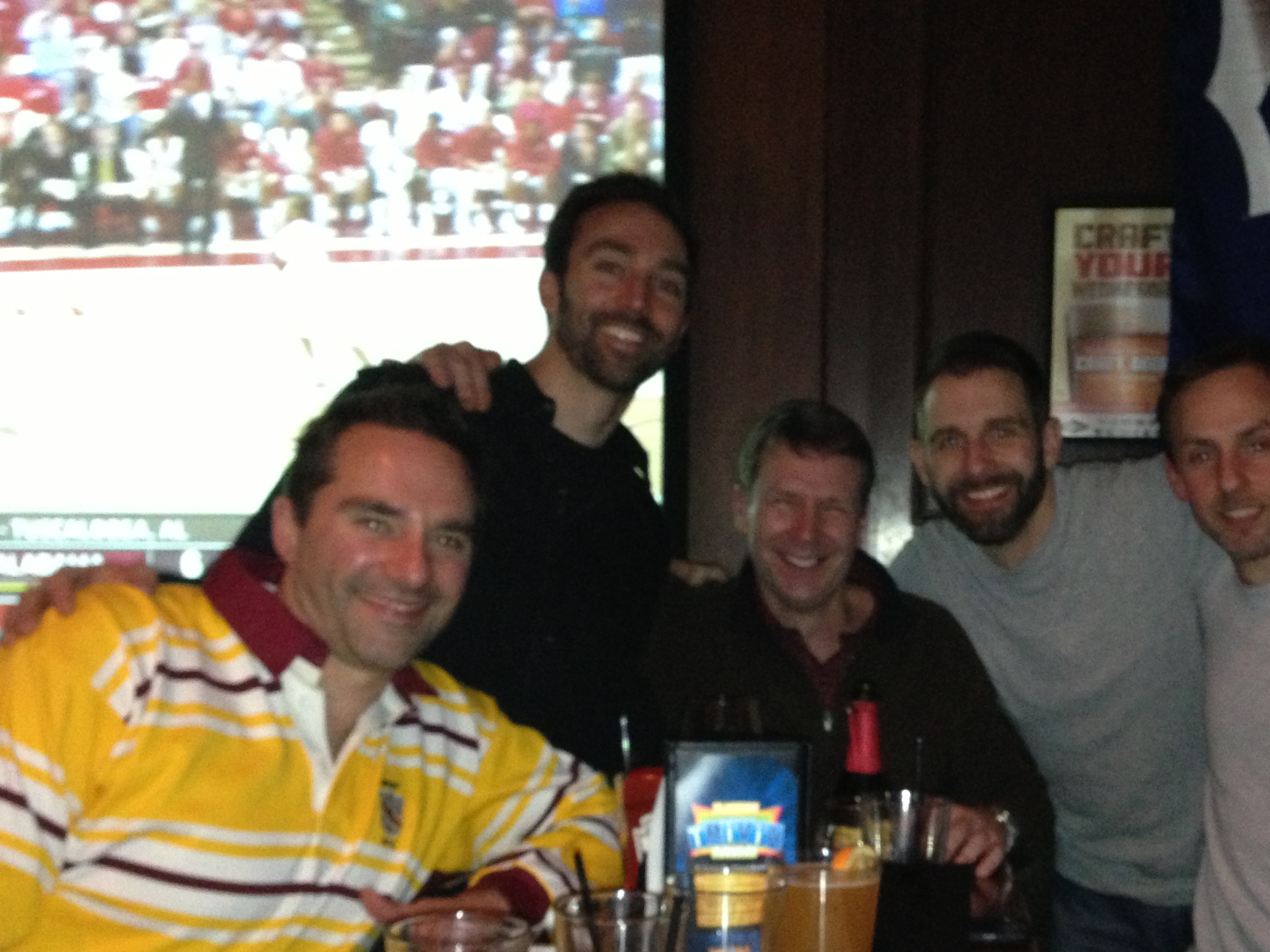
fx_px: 1761
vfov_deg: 30.0
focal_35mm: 48
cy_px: 662
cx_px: 795
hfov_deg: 39.4
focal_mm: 4.13
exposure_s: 1/16
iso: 500
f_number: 2.4
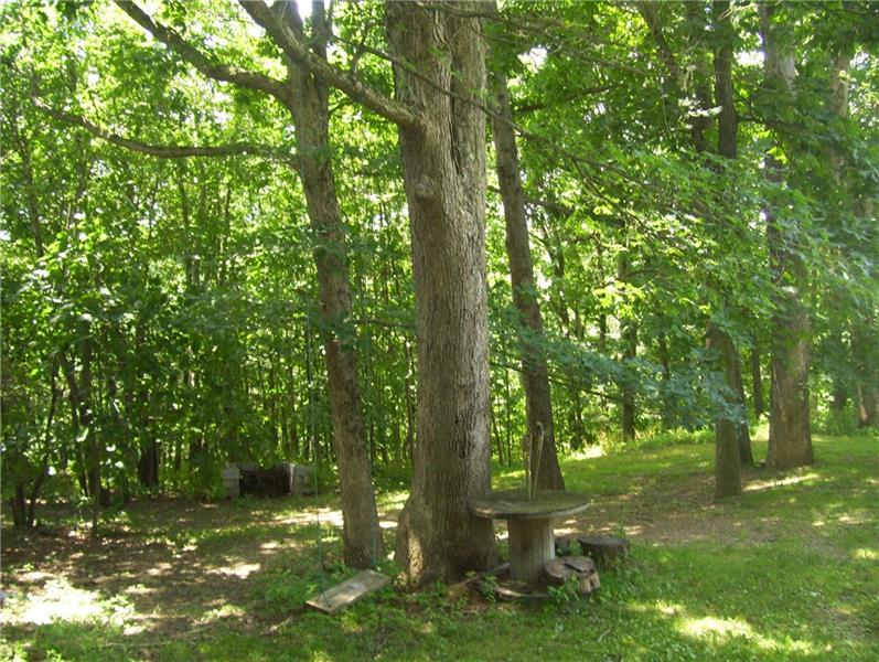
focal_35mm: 36
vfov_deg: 39.7
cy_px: 331
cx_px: 440
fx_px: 915
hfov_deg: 51.3
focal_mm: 6
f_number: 2.7
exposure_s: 1/60
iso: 125
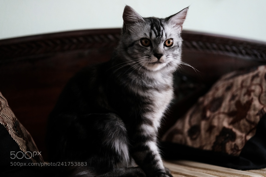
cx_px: 133
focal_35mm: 75
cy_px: 88
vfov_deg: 18.2
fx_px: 554
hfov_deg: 27.0
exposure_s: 1/80
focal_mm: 50
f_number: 2
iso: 2000
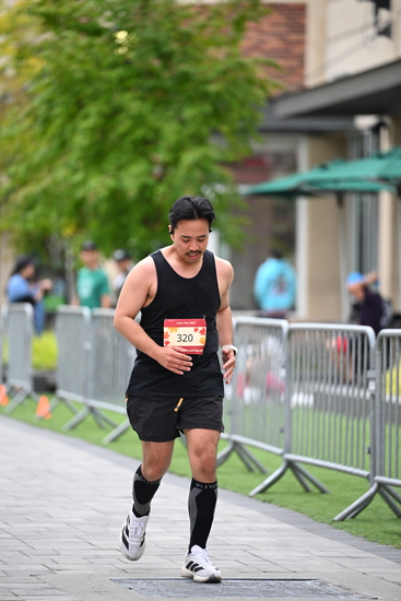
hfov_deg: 6.9
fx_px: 3339
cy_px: 300
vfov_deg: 10.3
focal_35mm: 200
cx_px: 200
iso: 1600
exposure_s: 1/3200
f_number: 2.8
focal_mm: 200
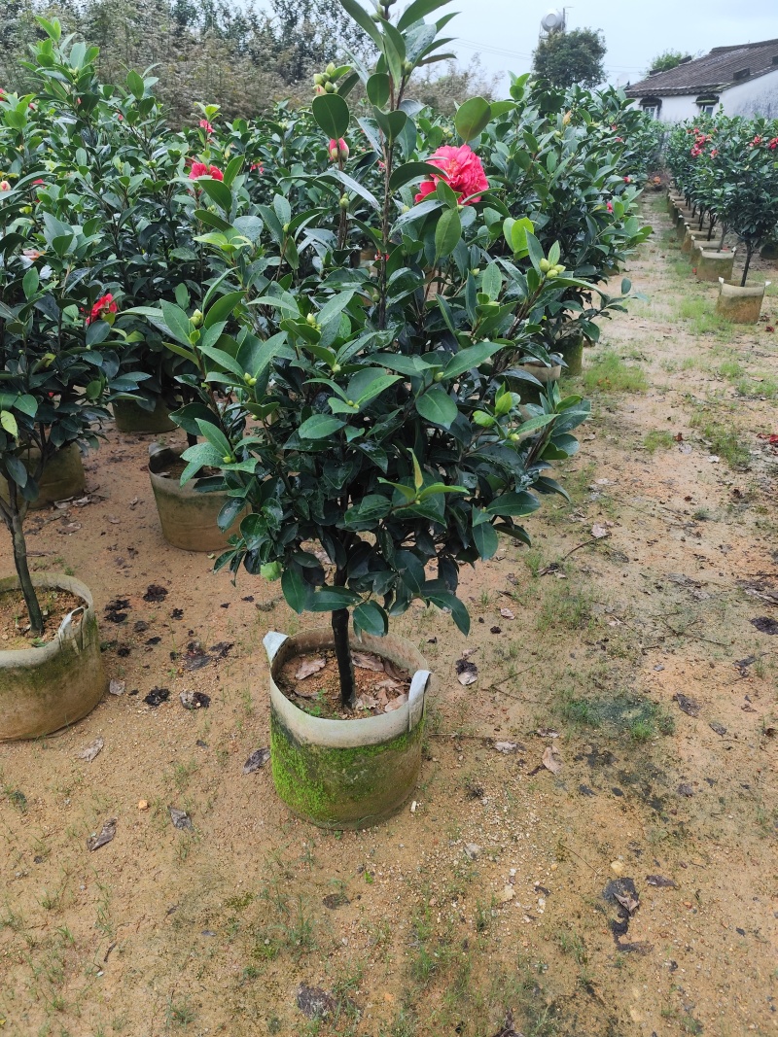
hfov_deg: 58.9
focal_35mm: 23
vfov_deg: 73.9
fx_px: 689
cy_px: 518
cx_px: 389
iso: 50
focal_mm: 6.19
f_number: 1.65
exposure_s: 1/193
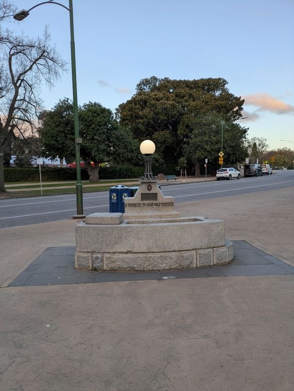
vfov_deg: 69.4
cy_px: 196
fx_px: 283
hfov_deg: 54.9
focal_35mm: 25
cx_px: 147
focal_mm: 5.43
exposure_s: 1/175
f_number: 1.89
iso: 51
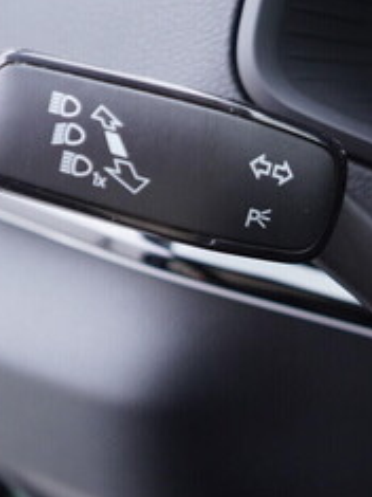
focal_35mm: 81
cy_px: 384
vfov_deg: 23.8
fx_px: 1162
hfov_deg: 18.1
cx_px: 245
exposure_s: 1/40
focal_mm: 24
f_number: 2.8
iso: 400
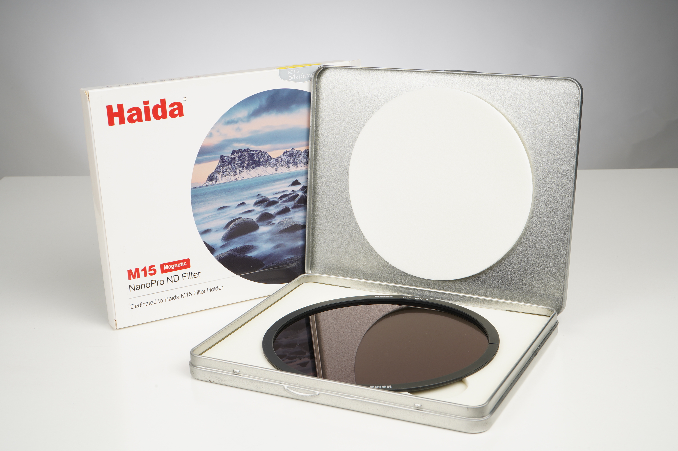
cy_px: 226
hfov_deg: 38.2
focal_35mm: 52
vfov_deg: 25.9
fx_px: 978
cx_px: 339
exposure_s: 1/160
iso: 200
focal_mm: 52
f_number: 18
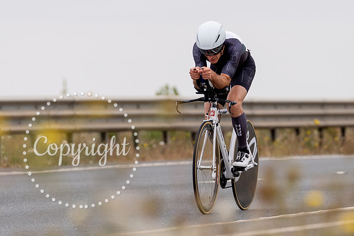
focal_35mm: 422
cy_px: 117
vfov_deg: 3.3
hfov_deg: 4.9
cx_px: 231
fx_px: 4150
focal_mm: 200
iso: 100
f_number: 3.5
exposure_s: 1/800
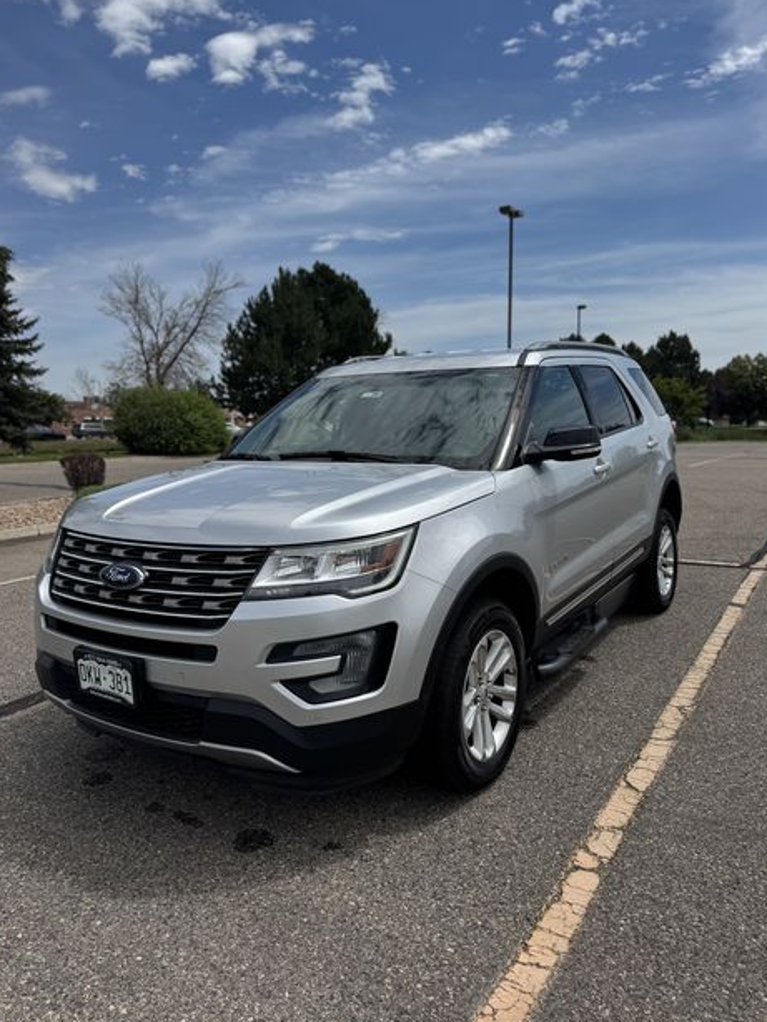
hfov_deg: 54.9
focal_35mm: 25
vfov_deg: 69.4
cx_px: 384
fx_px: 738
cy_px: 498
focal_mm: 6.76
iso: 80
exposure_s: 1/7937
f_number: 1.78
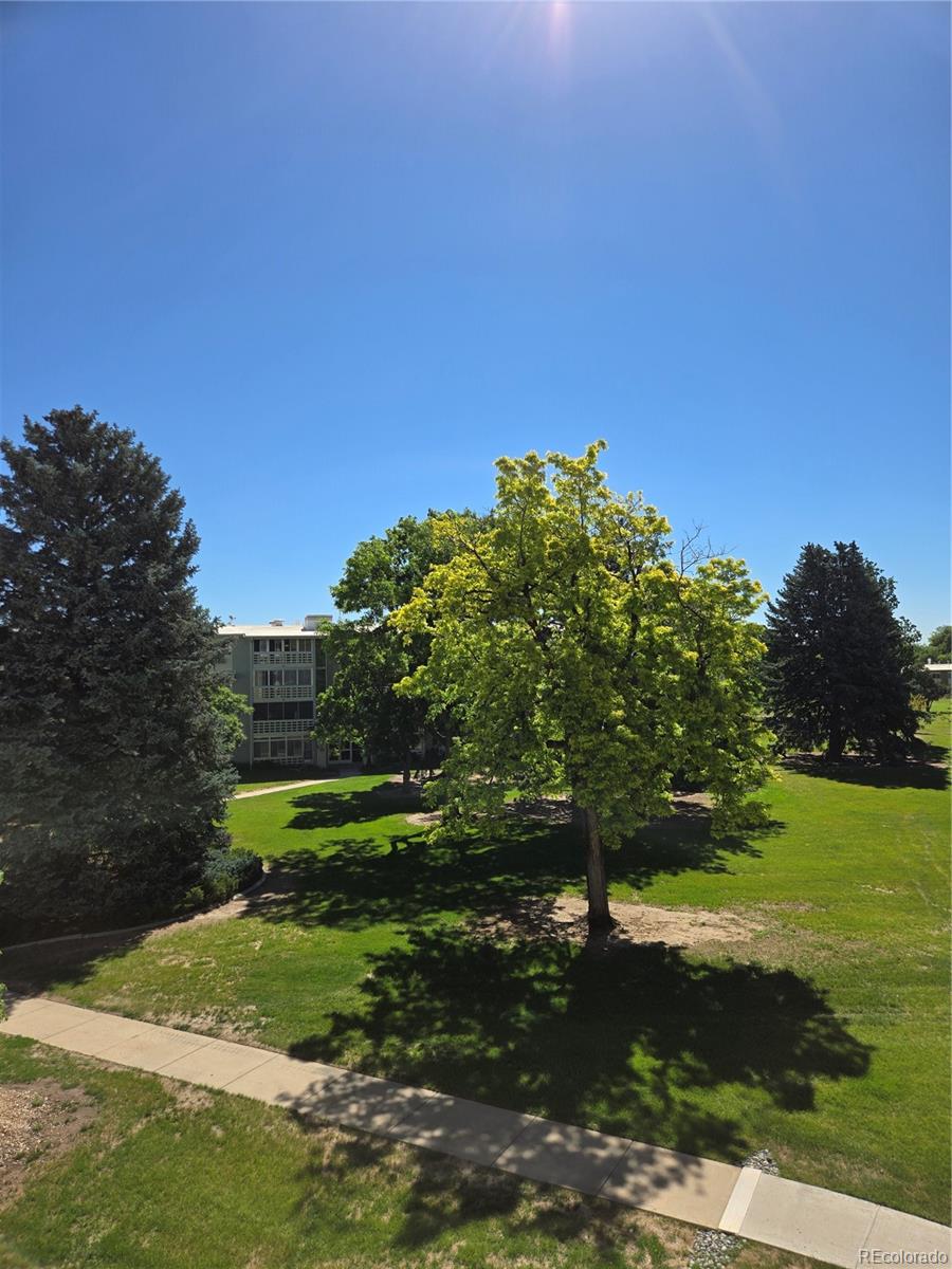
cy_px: 634
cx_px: 476
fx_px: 843
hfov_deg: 58.9
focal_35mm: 23
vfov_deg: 73.9
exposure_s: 1/2054
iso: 25
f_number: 1.8
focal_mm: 5.4
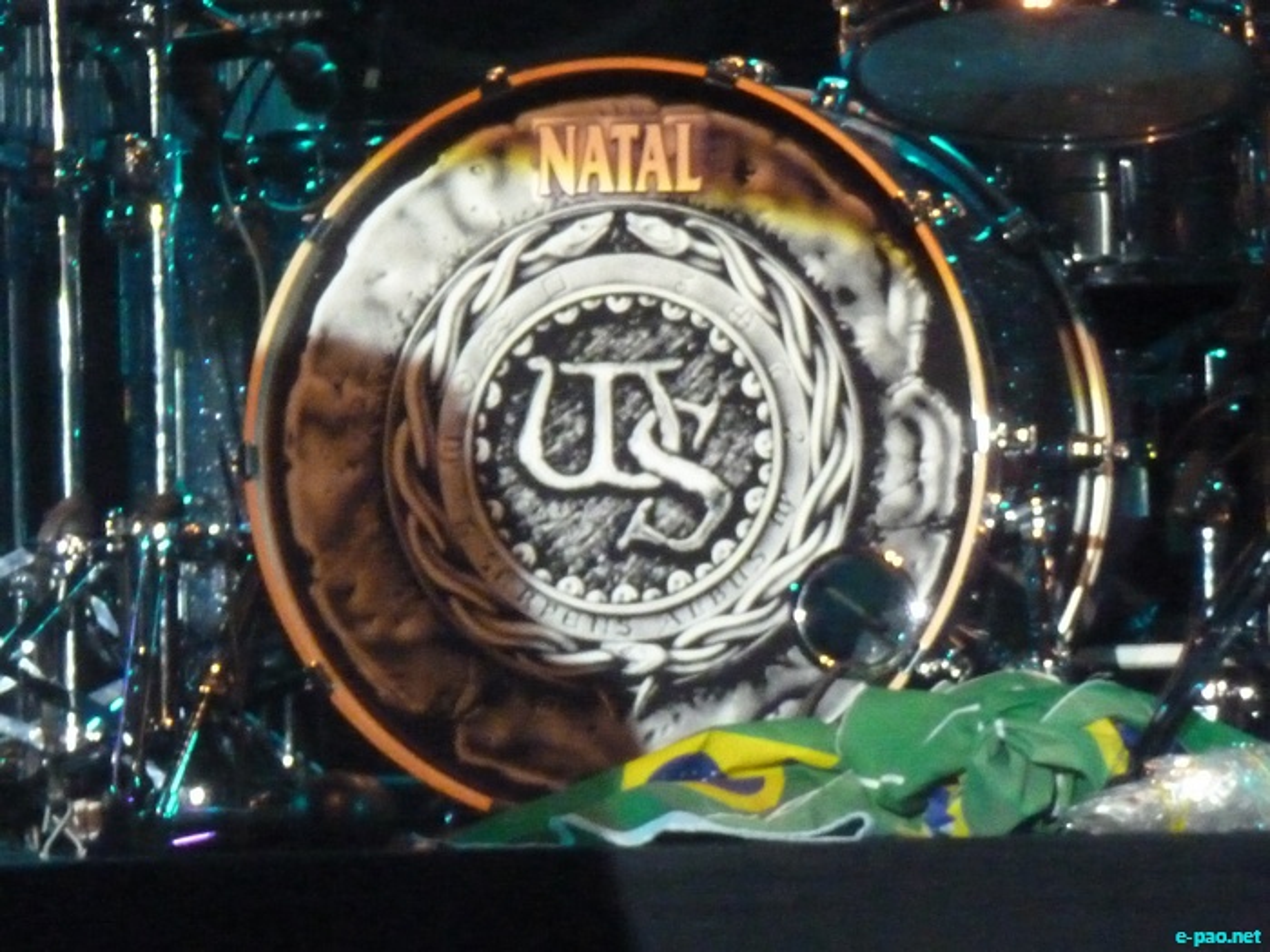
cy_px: 476
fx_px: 28507
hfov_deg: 2.6
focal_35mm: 777
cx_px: 635
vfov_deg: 1.9
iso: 1000
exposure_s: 1/30
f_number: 5.9
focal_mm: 68.8
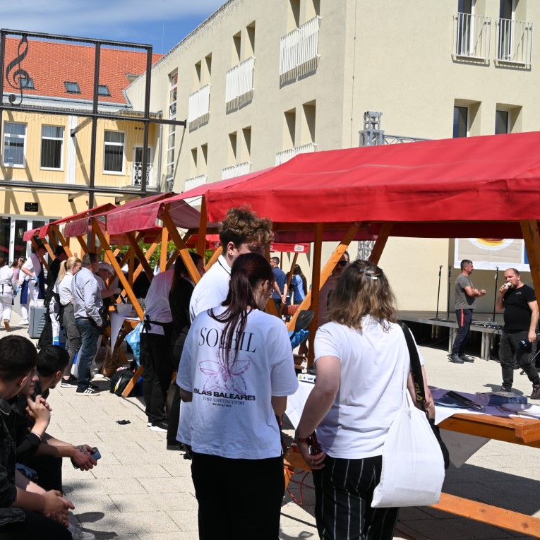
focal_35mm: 46
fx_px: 812
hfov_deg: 36.1
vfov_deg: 36.8
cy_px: 270
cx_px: 143
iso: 100
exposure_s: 1/200
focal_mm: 36
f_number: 11
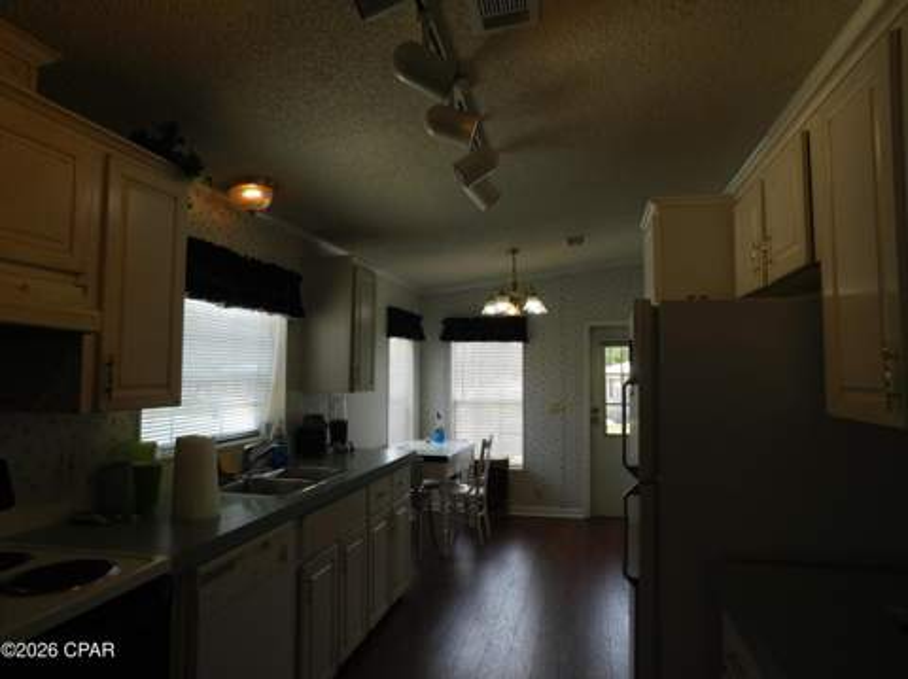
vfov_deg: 58.8
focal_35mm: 23
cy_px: 340
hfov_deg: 74.0
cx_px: 454
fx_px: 603
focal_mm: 4
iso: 125
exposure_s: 1/250
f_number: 3
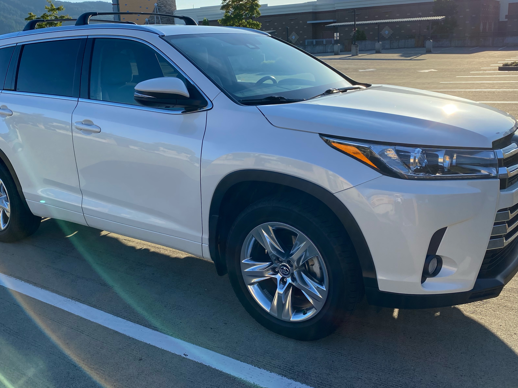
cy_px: 149
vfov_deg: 42.7
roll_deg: +2.8
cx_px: 244
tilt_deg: -13.9
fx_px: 494
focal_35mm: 33
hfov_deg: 55.3
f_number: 1.8
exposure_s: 1/2315
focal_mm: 4.25
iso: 32
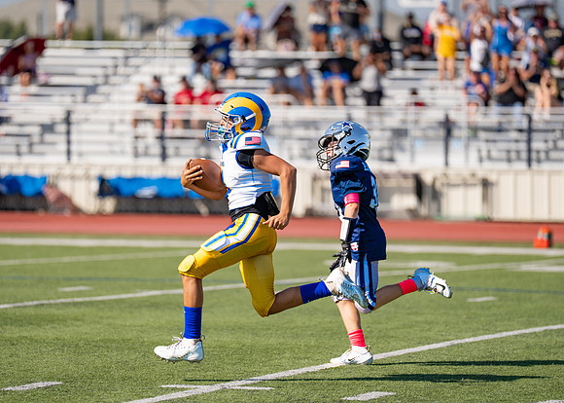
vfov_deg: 5.8
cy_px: 195
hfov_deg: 8.1
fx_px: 3968
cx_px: 255
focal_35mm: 248
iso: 100
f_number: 2.8
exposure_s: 1/2500
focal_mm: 200
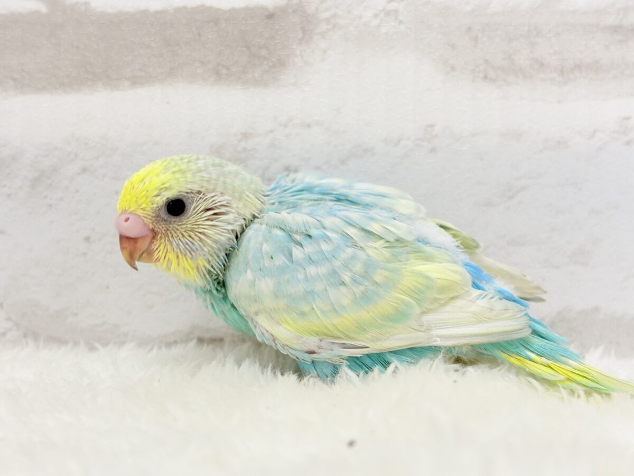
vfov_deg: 28.0
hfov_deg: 36.8
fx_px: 952
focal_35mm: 52
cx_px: 317
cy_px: 238
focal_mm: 5.96
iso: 50
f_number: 1.6
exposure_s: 1/50
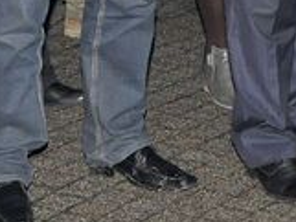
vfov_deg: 6.7
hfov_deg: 9.2
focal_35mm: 213
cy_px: -256
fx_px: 1823
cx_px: 329
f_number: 8
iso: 2500
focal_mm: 28
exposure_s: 1/60
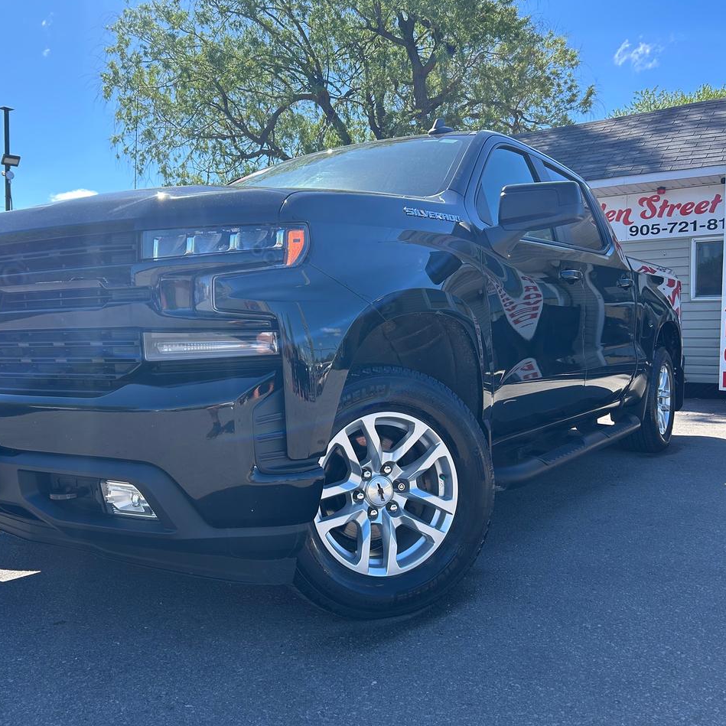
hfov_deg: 52.3
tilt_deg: -1.3
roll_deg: -0.6
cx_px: 298
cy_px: 360
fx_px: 736
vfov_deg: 52.5
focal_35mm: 31
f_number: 1.5
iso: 50
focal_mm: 5.7
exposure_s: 1/1361
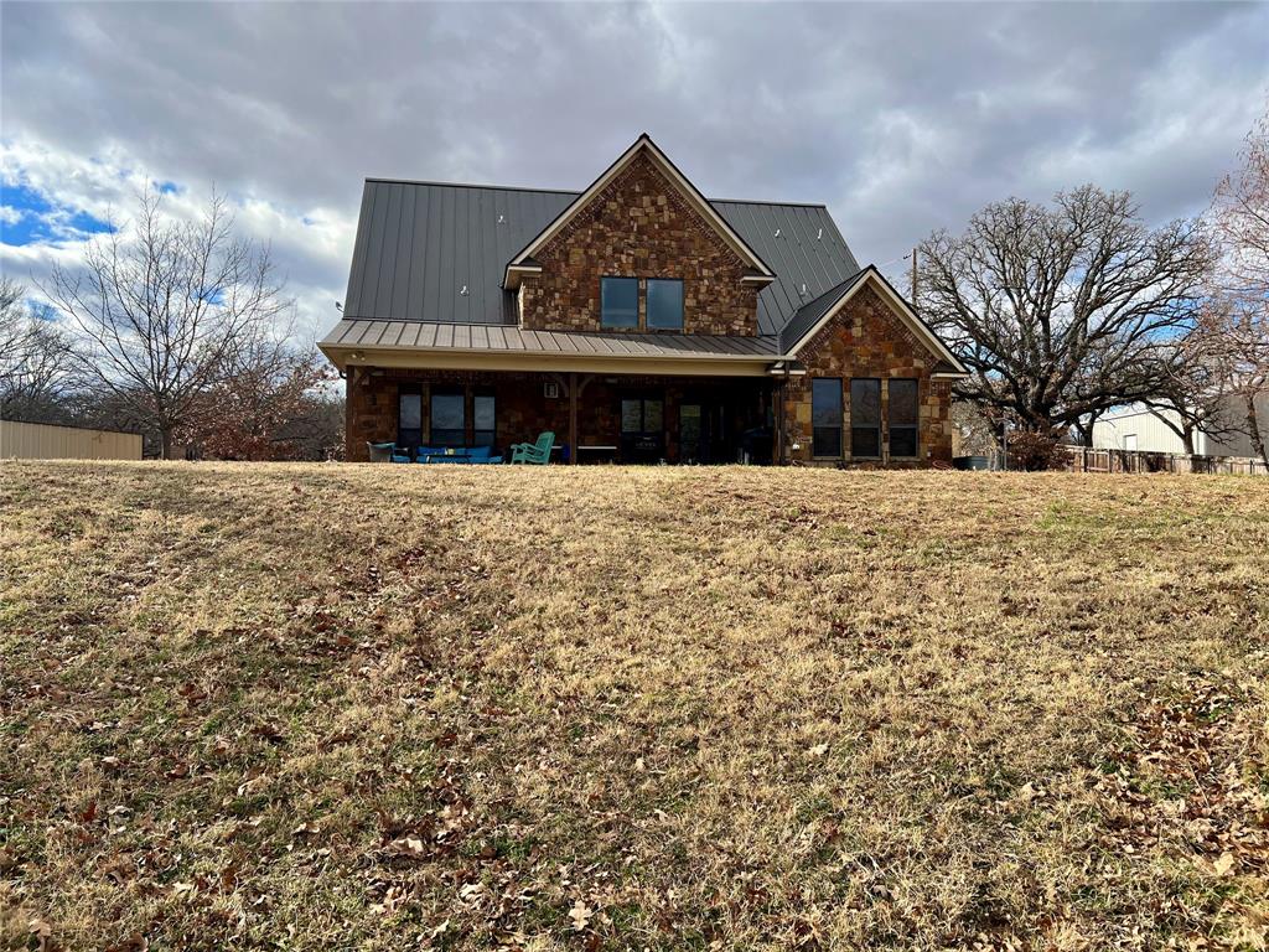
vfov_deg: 53.1
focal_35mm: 26
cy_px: 476
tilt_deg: +1.5
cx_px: 634
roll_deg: +0.9
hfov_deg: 67.3
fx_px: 953
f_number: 1.5
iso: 50
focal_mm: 5.7
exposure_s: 1/2353
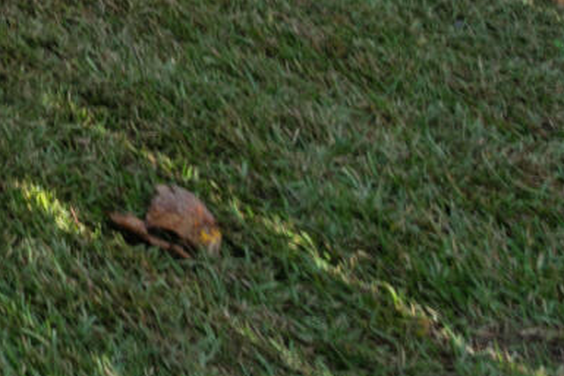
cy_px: -1076
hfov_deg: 10.7
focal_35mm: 109
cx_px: -1217
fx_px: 1708
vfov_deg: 8.2
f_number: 9.5
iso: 80
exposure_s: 1/200
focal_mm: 14
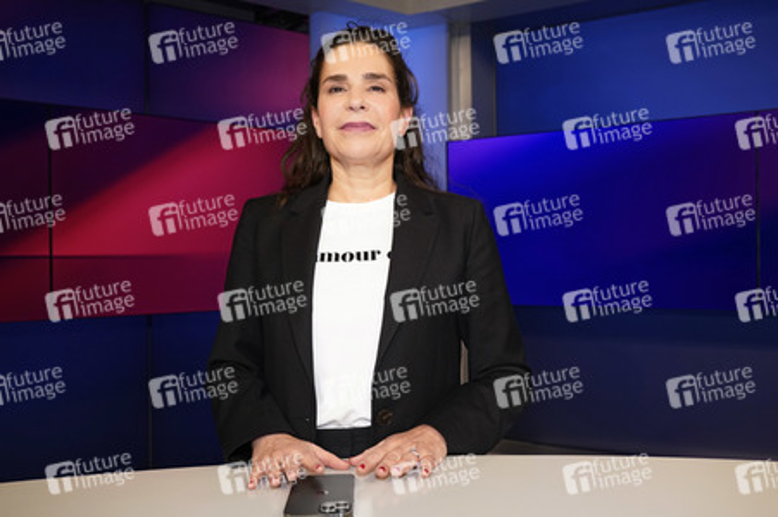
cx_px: 389
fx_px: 691
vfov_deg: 41.1
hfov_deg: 58.8
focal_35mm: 32
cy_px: 258
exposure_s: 1/125
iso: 2000
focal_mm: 32
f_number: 5.6
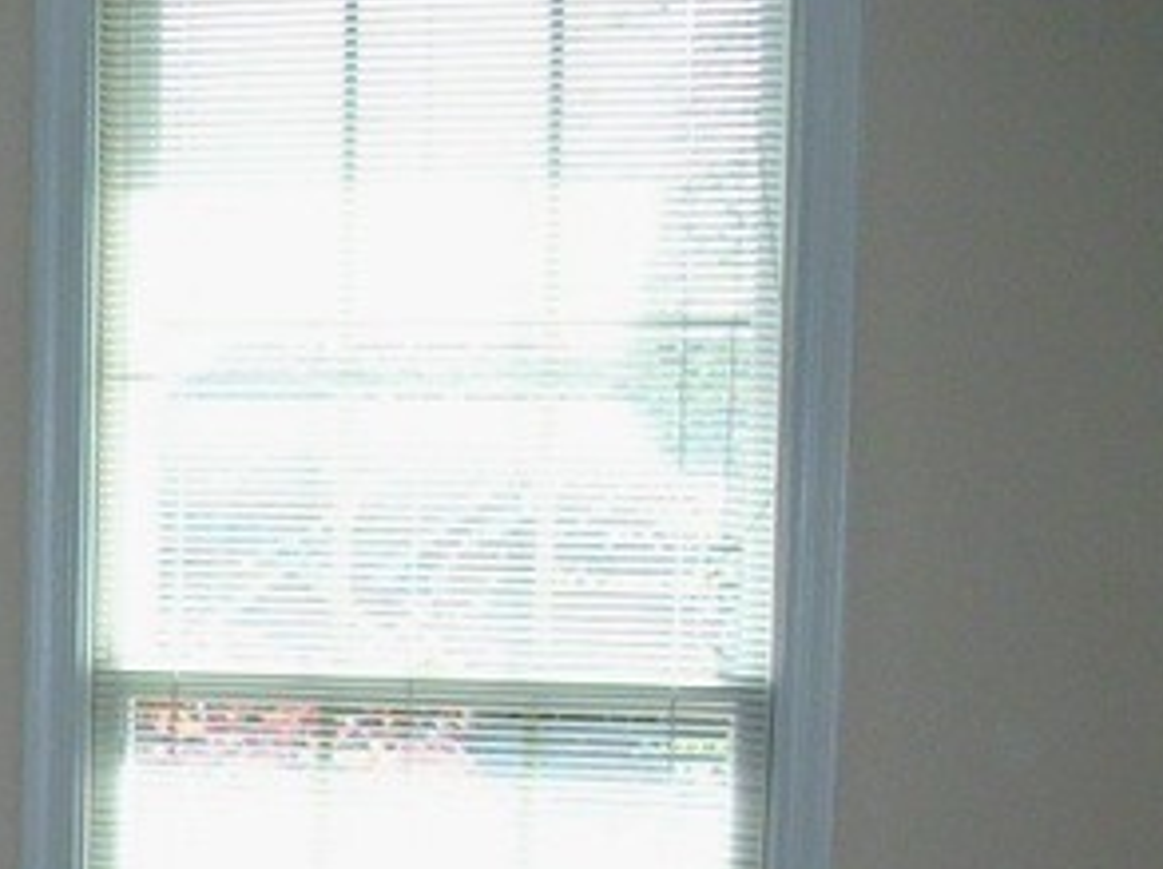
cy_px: 1198
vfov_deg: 12.7
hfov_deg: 16.0
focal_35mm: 112
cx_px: -615
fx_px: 3758
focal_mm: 5.7
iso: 80
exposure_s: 1/200
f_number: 2.9
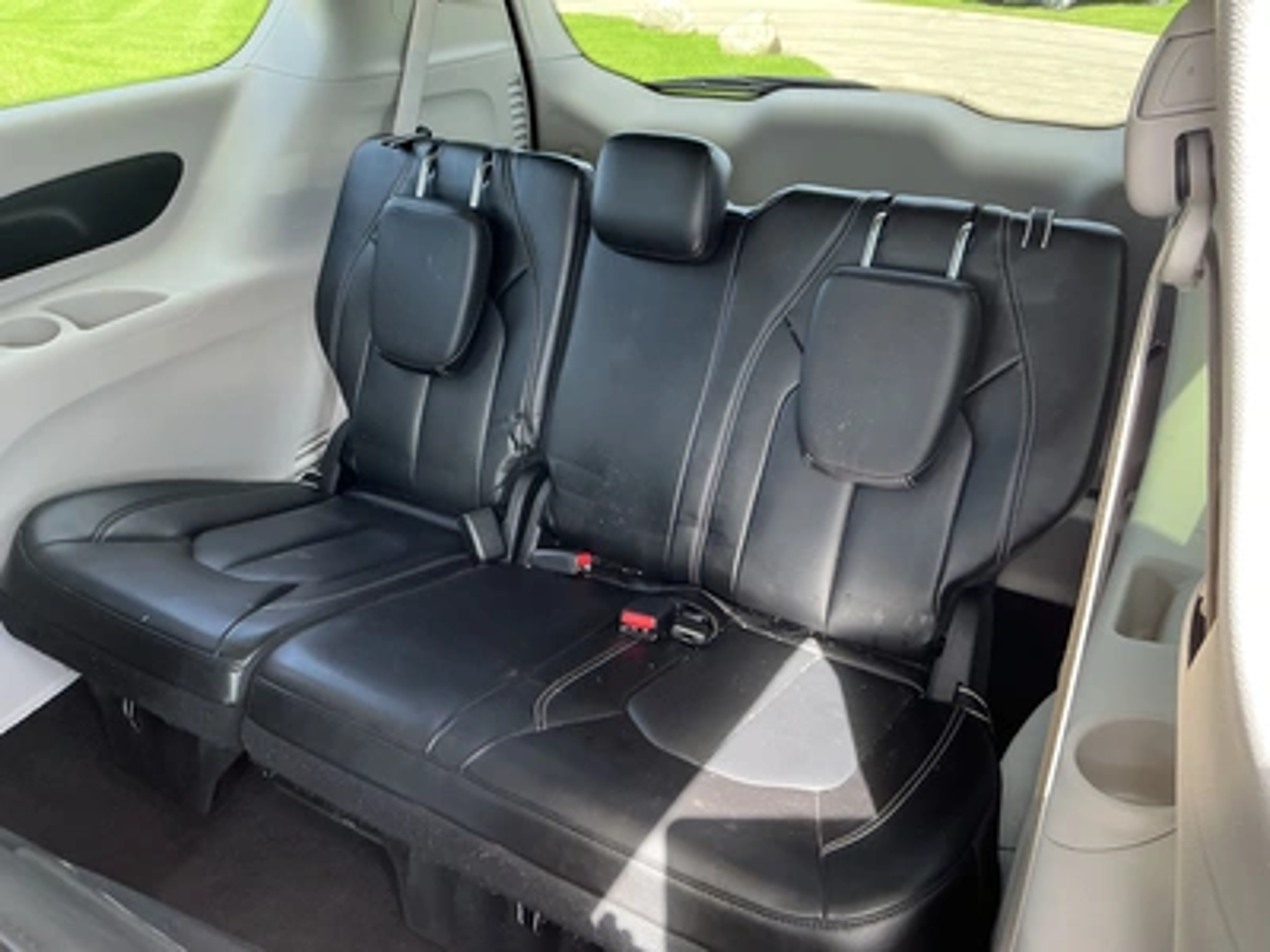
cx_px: 635
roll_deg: -2.0
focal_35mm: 28
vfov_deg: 49.7
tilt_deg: -28.5
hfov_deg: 63.4
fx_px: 1027
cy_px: 476
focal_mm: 3
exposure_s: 1/70
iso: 64
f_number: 1.8
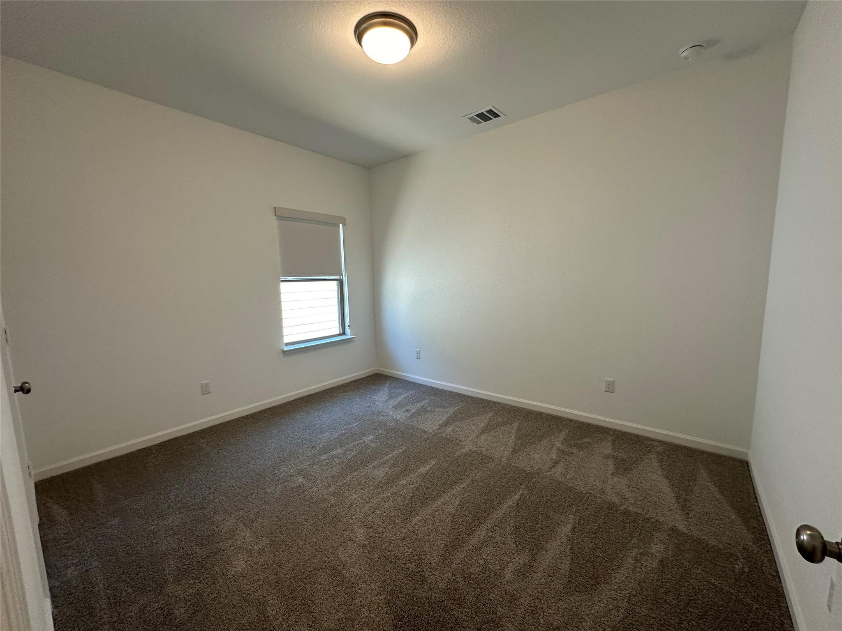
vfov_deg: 85.7
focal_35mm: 14
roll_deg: +0.7
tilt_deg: -6.1
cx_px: 421
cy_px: 316
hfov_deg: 102.1
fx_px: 341
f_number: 2.2
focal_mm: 2.22
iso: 200
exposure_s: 1/120
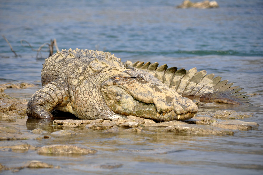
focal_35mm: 300
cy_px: 88
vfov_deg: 4.6
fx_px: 2189
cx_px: 132
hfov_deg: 6.9
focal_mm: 200
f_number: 6.3
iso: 200
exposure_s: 1/500
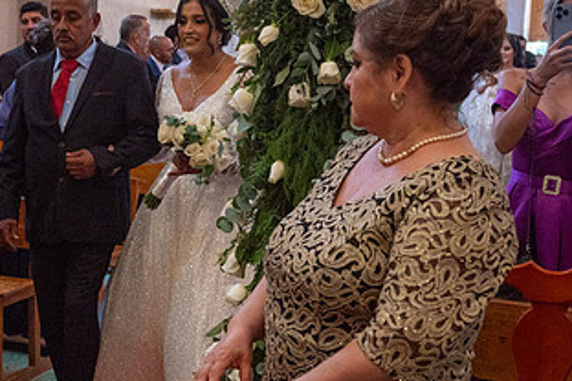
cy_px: 191
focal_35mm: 65
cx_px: 130
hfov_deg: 30.3
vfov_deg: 20.9
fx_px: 1033
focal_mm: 35
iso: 2500
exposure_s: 1/125
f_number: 5
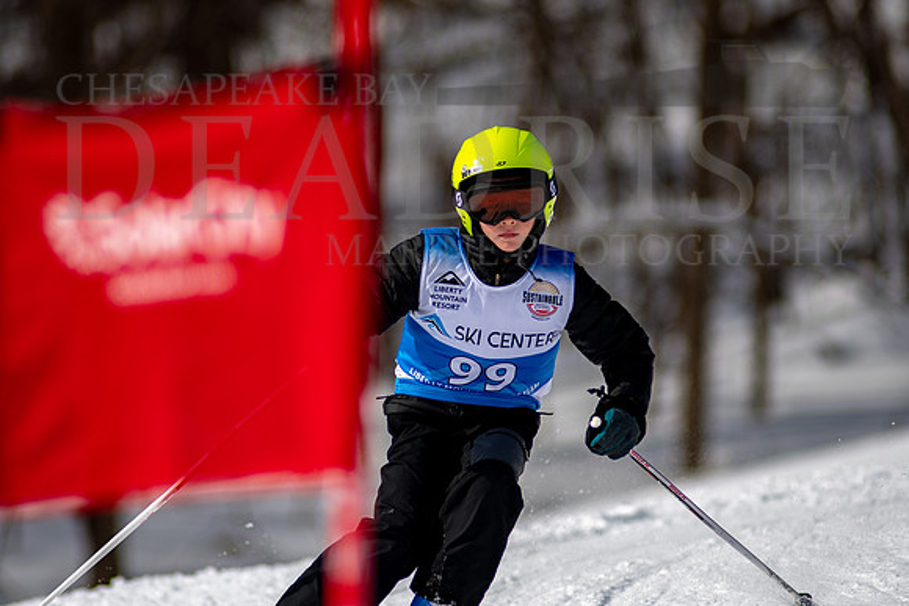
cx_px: 496
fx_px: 12403
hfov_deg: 4.2
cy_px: 303
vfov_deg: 2.8
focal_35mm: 491
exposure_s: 1/6400
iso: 100
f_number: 2.8
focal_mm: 300
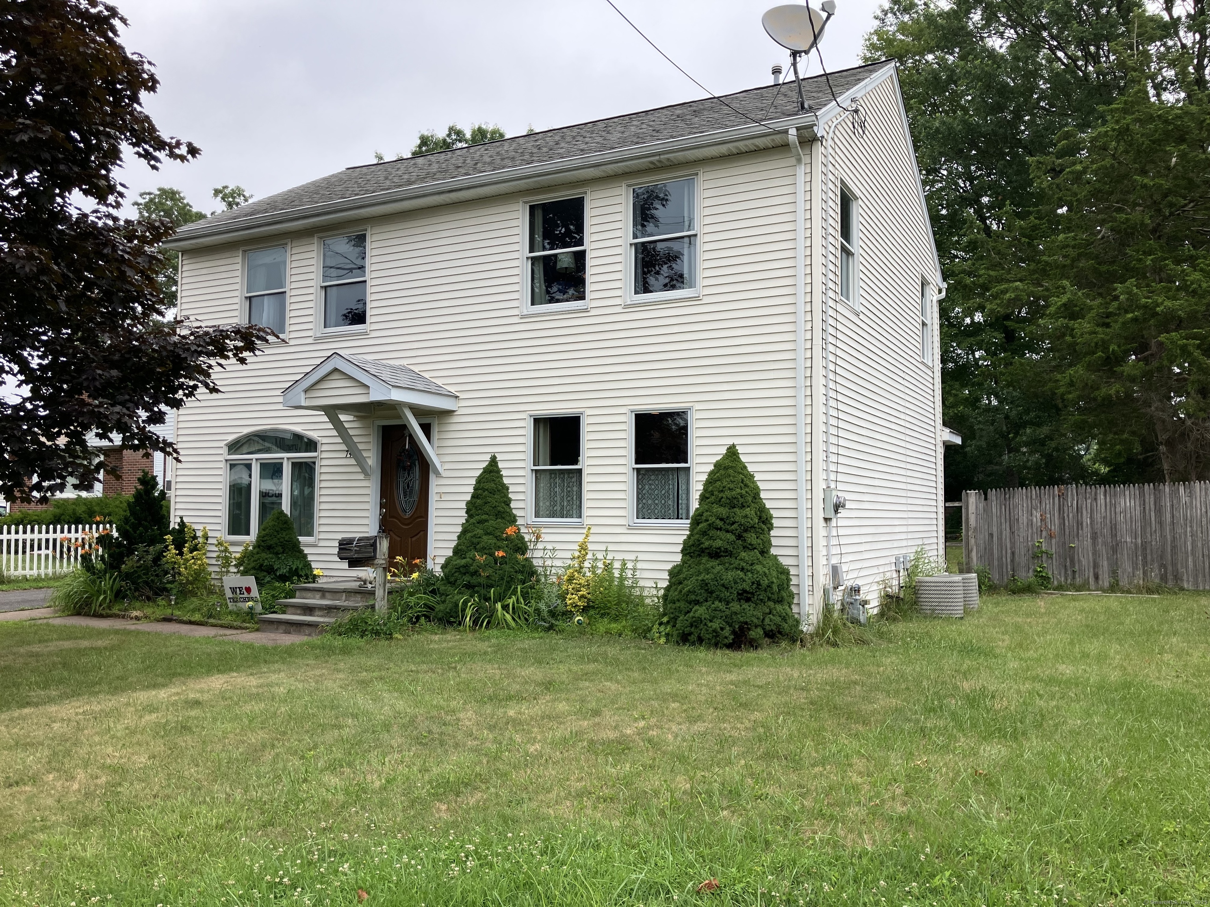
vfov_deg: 49.7
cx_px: 605
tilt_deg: +2.6
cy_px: 454
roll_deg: -1.2
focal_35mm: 28
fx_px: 979
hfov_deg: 63.4
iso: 32
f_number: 1.8
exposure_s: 1/1156
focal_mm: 3.99
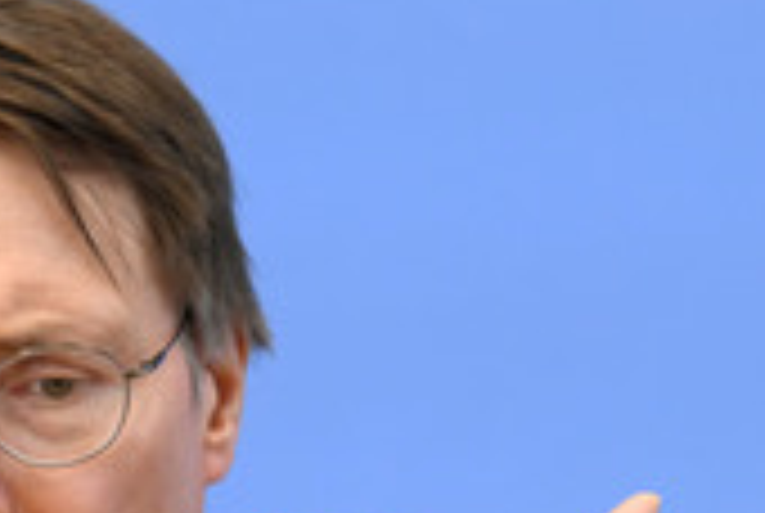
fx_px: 6535
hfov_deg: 6.7
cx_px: 7
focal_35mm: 307
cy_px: 608
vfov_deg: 4.5
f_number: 5
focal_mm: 116
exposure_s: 1/400
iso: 1600
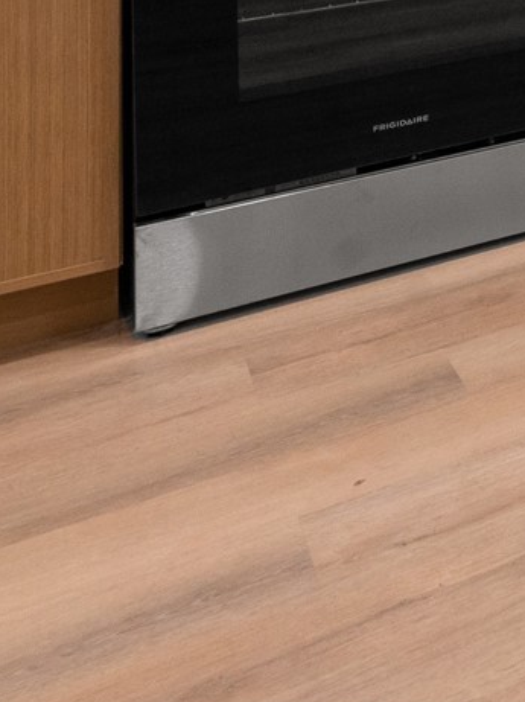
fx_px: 1377
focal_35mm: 68
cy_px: -321
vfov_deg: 23.5
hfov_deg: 13.3
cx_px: 1376
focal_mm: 16
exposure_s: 1/25
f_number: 9
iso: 400
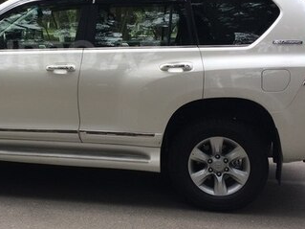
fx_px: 528
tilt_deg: -3.0
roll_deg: -0.2
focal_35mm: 60
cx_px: 63
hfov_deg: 31.4
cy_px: 55
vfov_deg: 24.1
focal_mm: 4.15
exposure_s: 1/540
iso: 32
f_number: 2.2
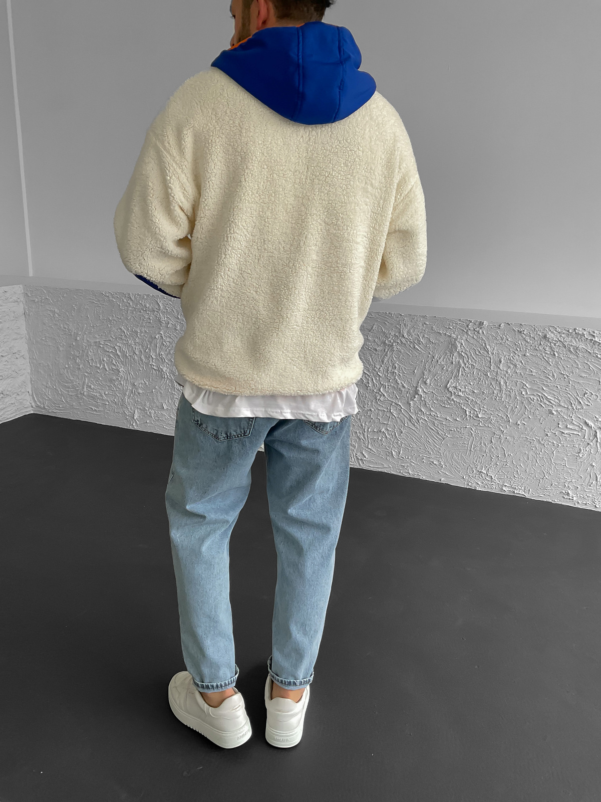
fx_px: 671
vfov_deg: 61.7
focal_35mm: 29
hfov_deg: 48.2
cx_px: 300
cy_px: 401
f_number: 1.8
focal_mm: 3
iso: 50
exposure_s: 1/120
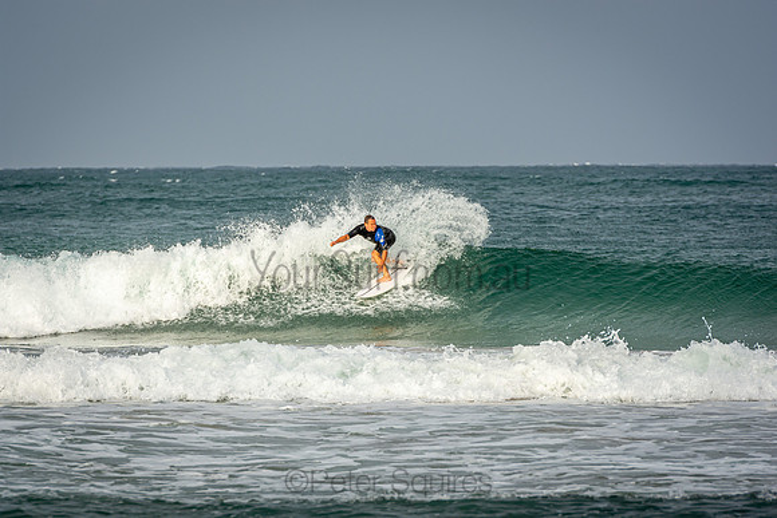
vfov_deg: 4.6
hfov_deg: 6.9
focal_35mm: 300
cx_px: 388
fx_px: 6476
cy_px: 259
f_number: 5.6
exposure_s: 1/1250
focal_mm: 200
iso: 200
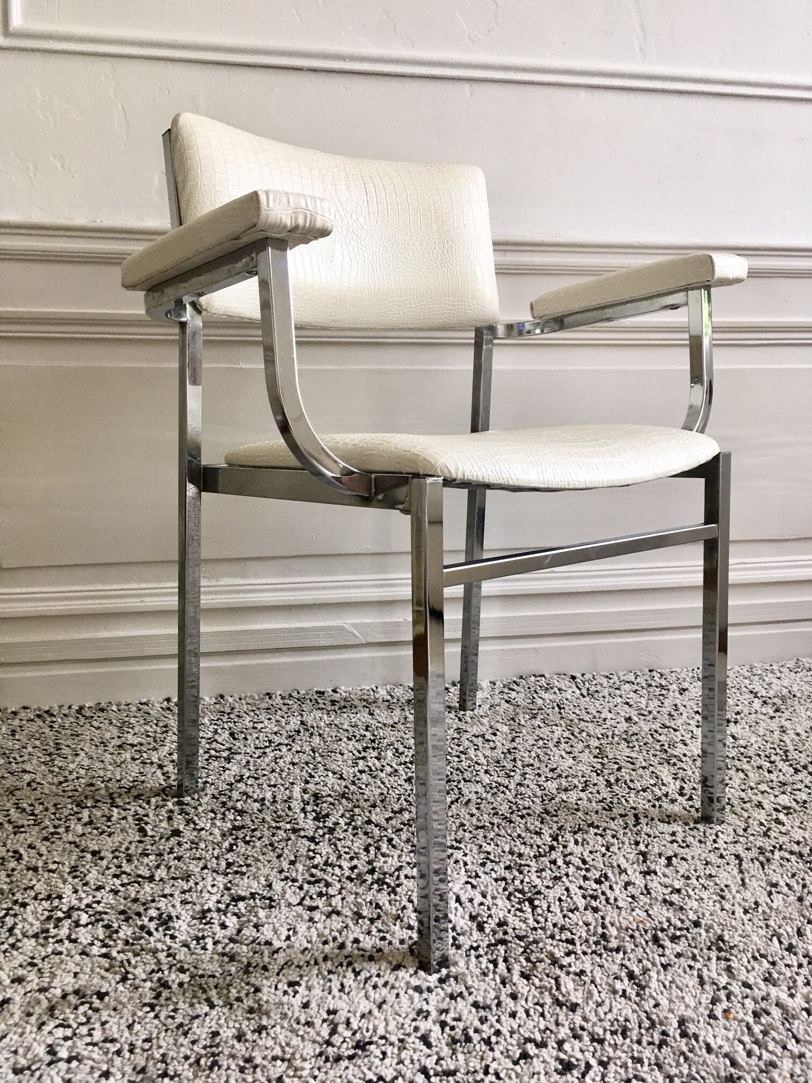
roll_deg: -1.3
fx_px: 907
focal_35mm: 29
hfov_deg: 48.2
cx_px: 406
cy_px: 542
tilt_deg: -10.8
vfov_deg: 61.7
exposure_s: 1/33
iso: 64
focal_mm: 4.15
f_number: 2.2
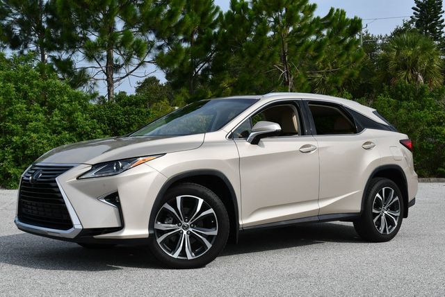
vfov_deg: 26.0
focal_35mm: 52
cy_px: 148
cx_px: 222
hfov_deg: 38.2
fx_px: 643
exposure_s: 1/320
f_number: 9
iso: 100
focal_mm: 26
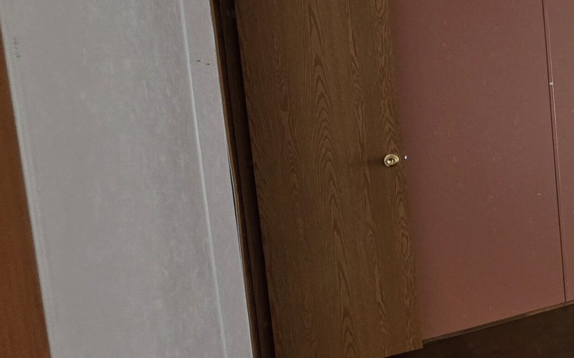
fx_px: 532
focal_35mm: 34
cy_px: 124
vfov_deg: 36.9
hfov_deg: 39.6
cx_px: 698
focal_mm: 2.2
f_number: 1.9
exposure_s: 1/359
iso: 125
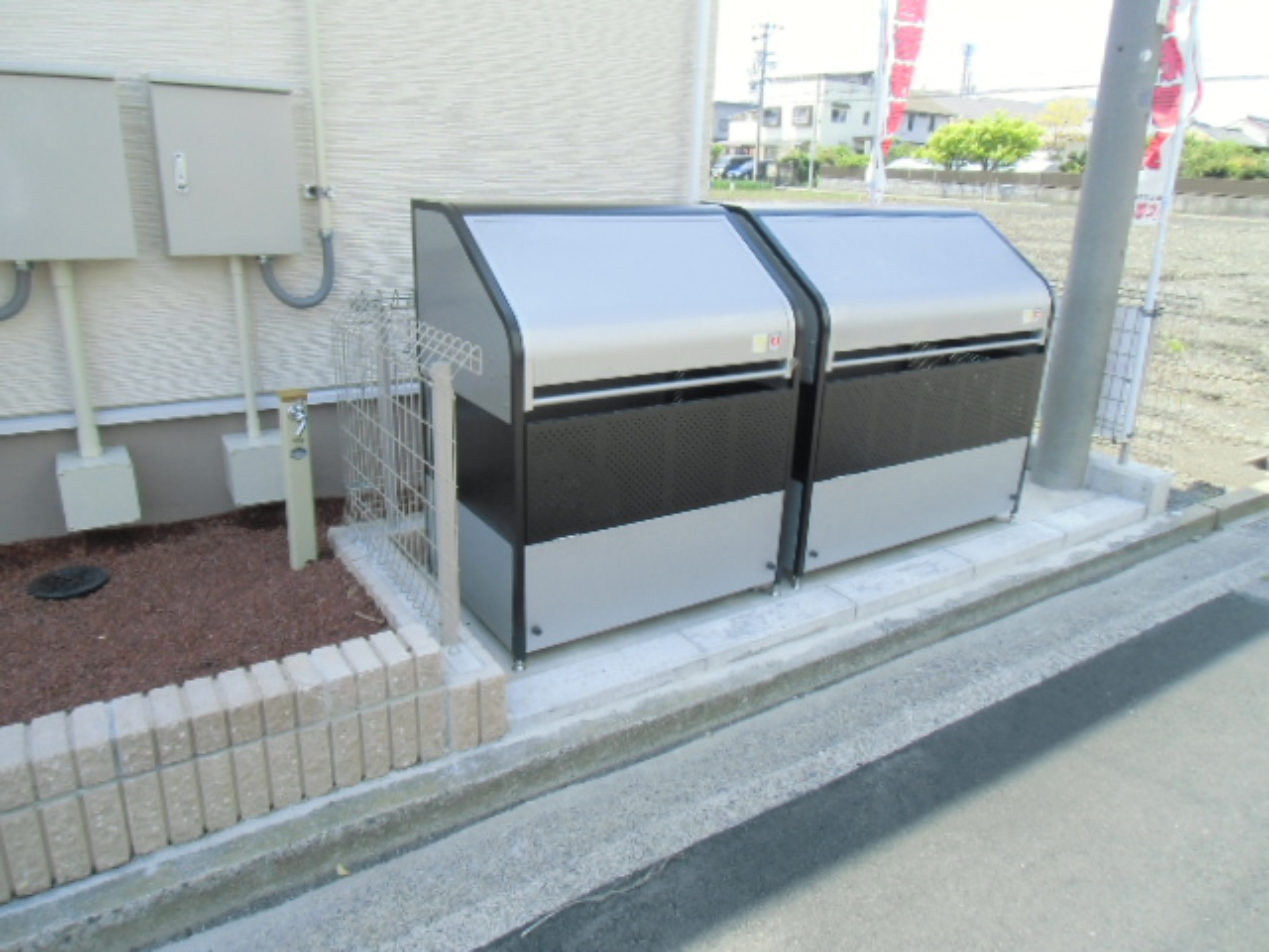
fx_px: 880
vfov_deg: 56.8
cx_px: 634
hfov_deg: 71.6
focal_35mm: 24
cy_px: 476
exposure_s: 1/200
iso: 64
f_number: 3
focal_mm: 4.24
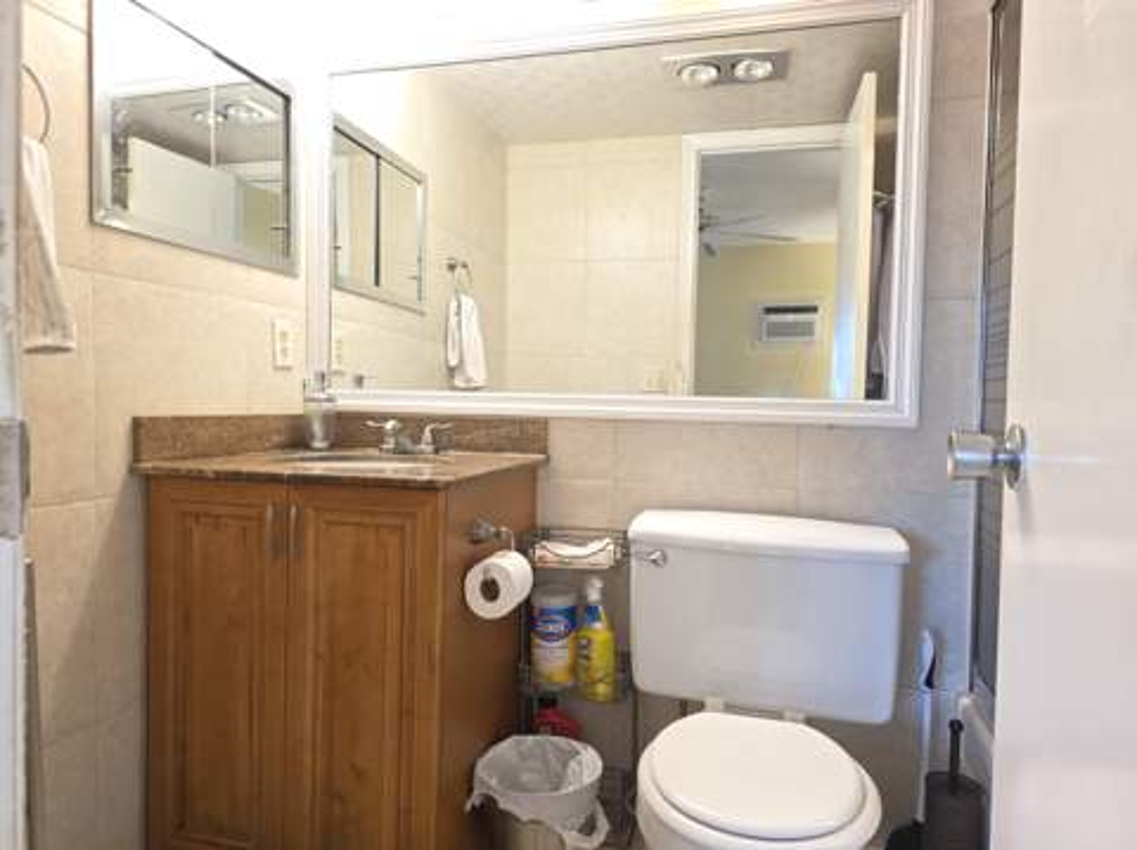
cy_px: 425
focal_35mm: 23
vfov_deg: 58.8
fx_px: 755
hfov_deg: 74.0
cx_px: 568
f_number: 1.7
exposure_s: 1/30
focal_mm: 6.3
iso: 400
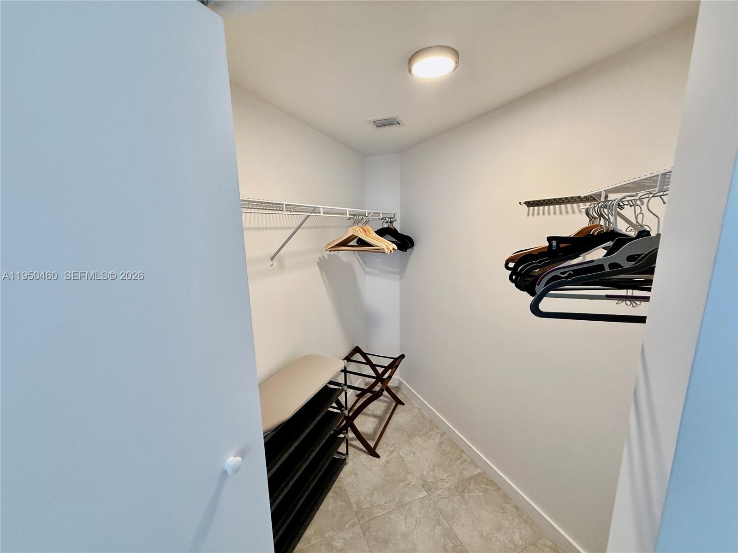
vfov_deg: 85.7
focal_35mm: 14
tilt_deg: -9.3
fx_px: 298
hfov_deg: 102.1
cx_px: 369
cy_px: 276
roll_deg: +0.1
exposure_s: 1/120
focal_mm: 2.22
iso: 320
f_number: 2.2
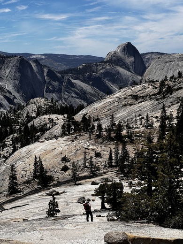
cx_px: 92
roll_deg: +2.0
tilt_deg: -5.8
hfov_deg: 19.1
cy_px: 122
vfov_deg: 25.3
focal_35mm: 77
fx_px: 543
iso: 32
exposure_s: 1/1179
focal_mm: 9
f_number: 2.8
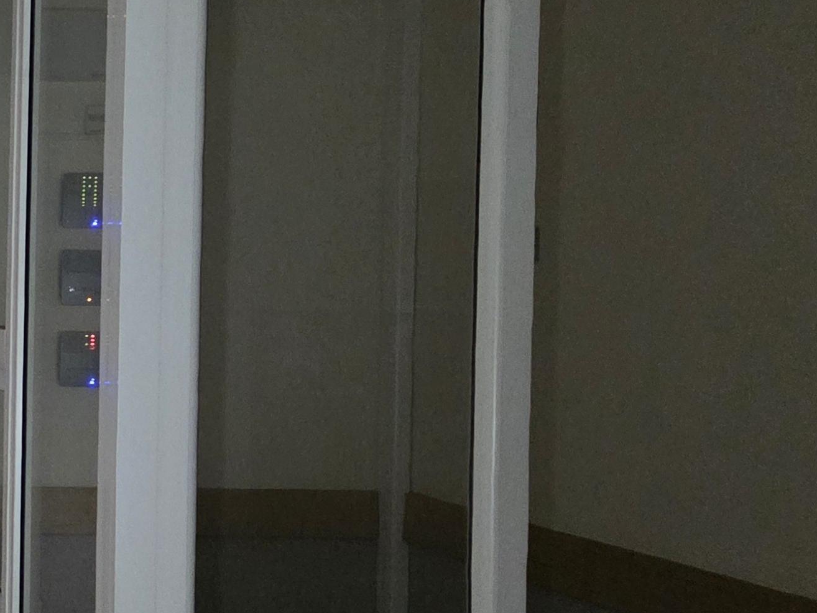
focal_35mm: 70
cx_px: -244
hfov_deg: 24.3
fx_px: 1652
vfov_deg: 21.0
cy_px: 331
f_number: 1.8
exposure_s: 1/100
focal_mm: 5.4
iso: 2500
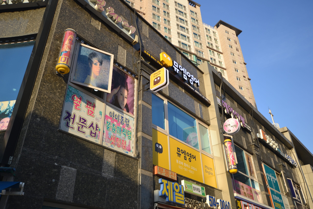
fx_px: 261
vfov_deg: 43.6
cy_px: 104
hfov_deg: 61.9
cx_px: 156
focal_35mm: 30
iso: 100
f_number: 5.6
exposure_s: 1/125
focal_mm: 20
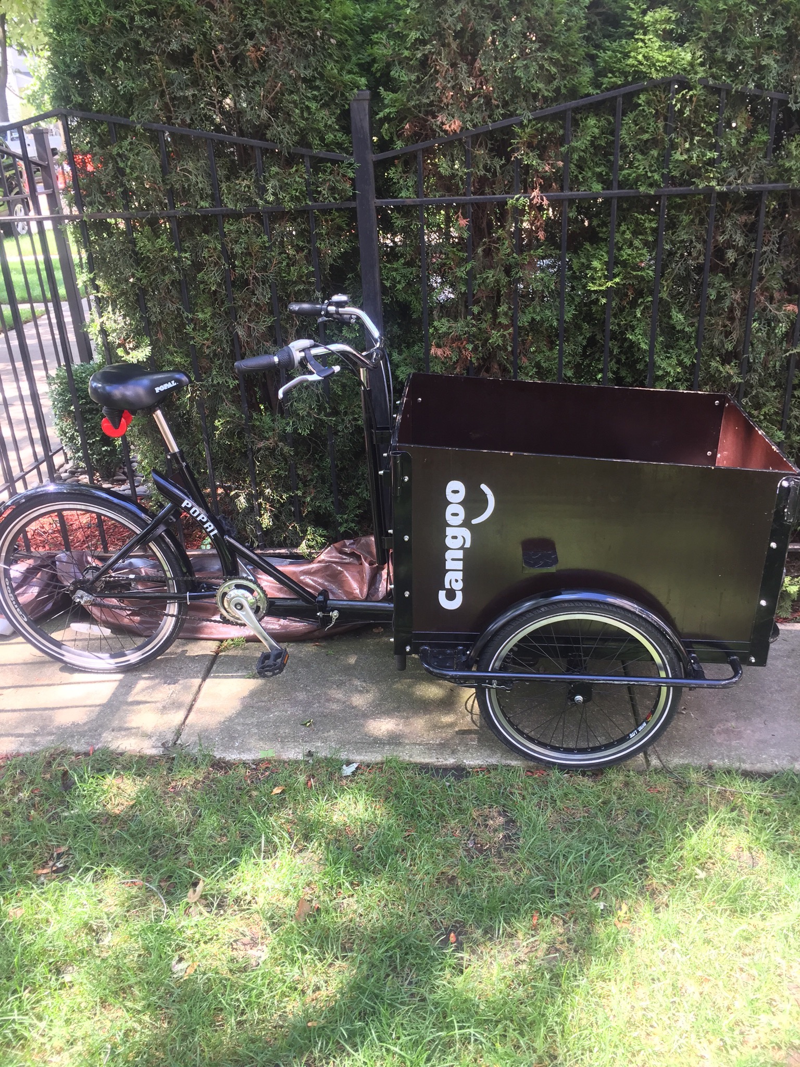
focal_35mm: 29
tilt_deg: -23.0
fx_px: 894
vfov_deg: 61.7
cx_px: 400
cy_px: 534
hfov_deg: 48.2
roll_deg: +3.5
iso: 40
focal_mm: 4.15
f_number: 2.2
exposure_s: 1/60
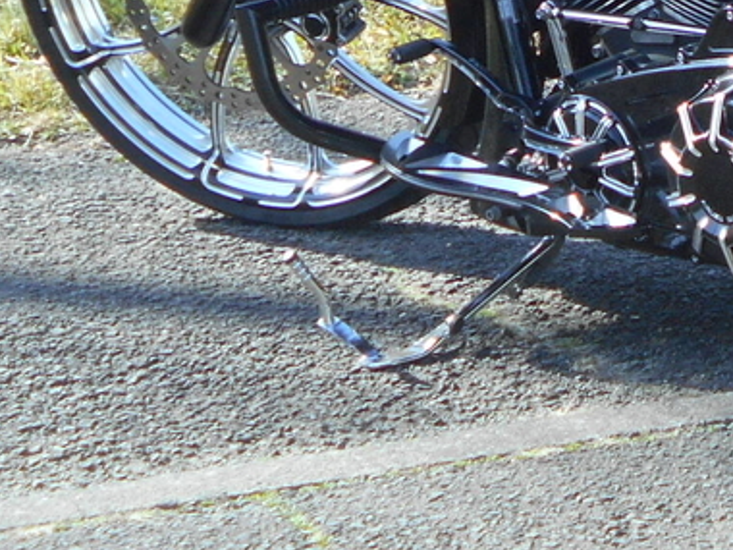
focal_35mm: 139
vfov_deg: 10.3
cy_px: -278
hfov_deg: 13.5
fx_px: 2943
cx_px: 1034
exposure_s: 1/250
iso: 110
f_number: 4.2
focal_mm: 7.7
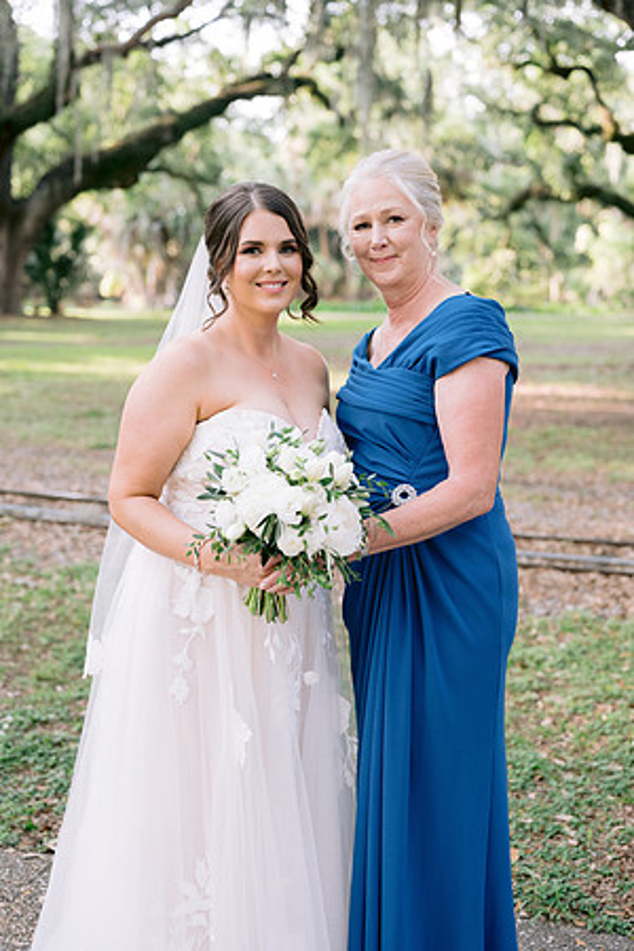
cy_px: 476
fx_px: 1321
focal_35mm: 50
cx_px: 317
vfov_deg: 39.6
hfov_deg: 27.0
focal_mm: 50
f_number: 2.8
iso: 400
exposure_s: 1/320
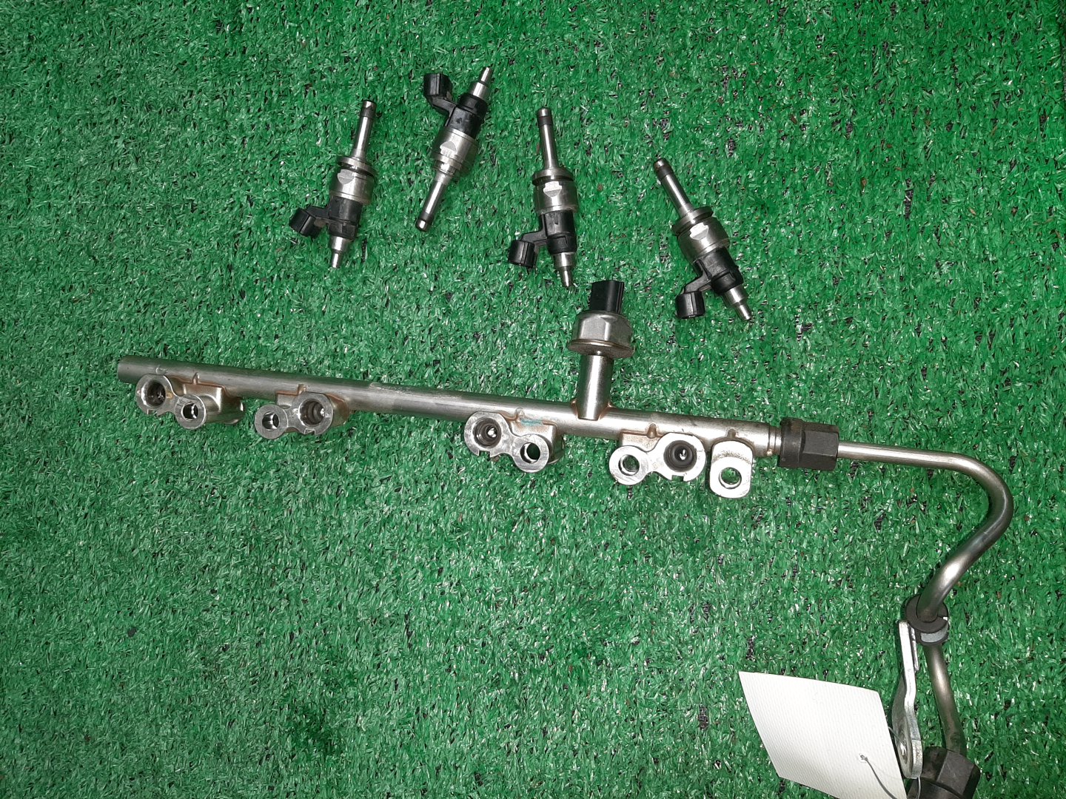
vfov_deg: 53.1
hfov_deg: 67.3
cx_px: 533
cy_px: 400
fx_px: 801
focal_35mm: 26
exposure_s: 1/50
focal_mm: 3.93
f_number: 1.7
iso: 114
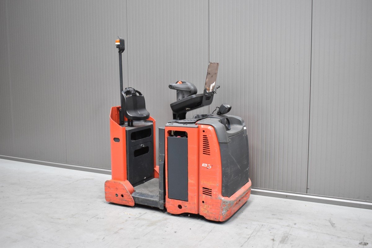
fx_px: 372
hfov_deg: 53.1
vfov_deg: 36.9
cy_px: 124
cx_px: 186
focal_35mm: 36
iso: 1250
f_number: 4.5
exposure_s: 1/30
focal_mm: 24
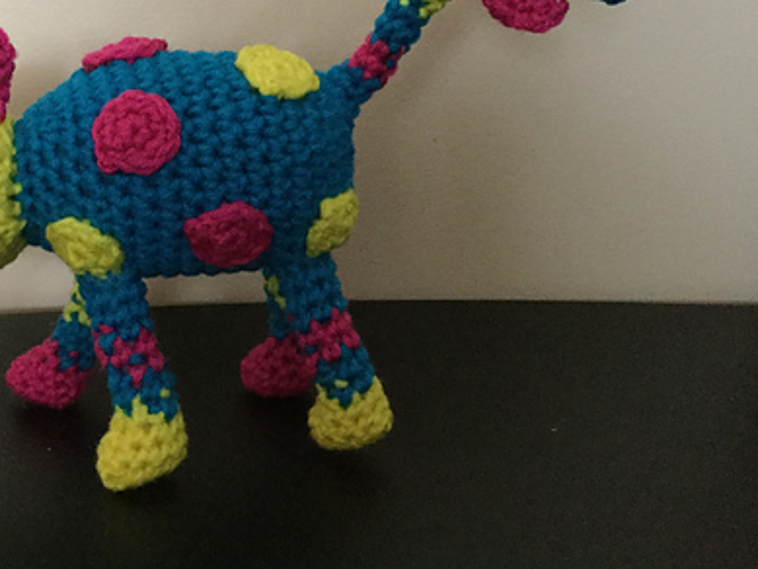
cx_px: 205
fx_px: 1117
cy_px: 218
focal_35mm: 51
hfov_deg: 36.7
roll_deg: +0.0
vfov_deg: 28.5
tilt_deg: -20.3
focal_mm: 3.3
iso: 500
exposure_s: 1/15
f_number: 2.4
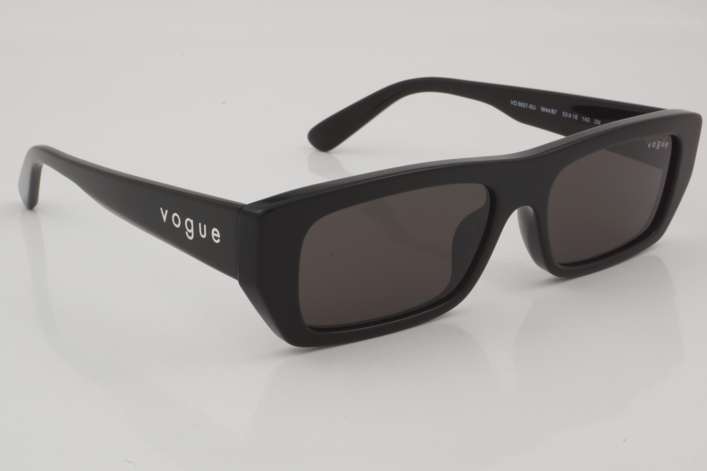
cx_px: 354
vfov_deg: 18.2
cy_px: 236
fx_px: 1473
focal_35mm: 75
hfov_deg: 27.0
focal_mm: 50
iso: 100
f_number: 32
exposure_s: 1/3
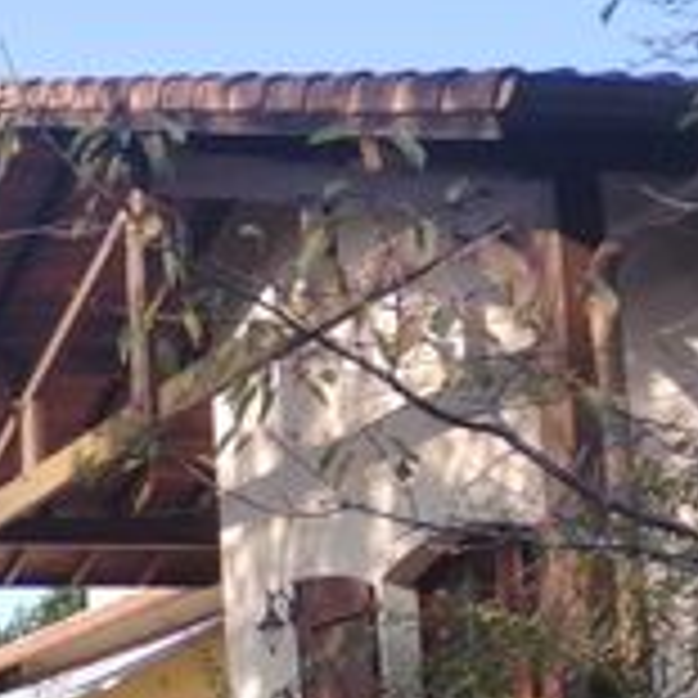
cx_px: -522
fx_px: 2030
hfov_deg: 16.6
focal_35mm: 89
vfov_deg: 18.8
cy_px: 739
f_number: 1.8
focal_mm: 3.6
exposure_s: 1/568
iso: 50
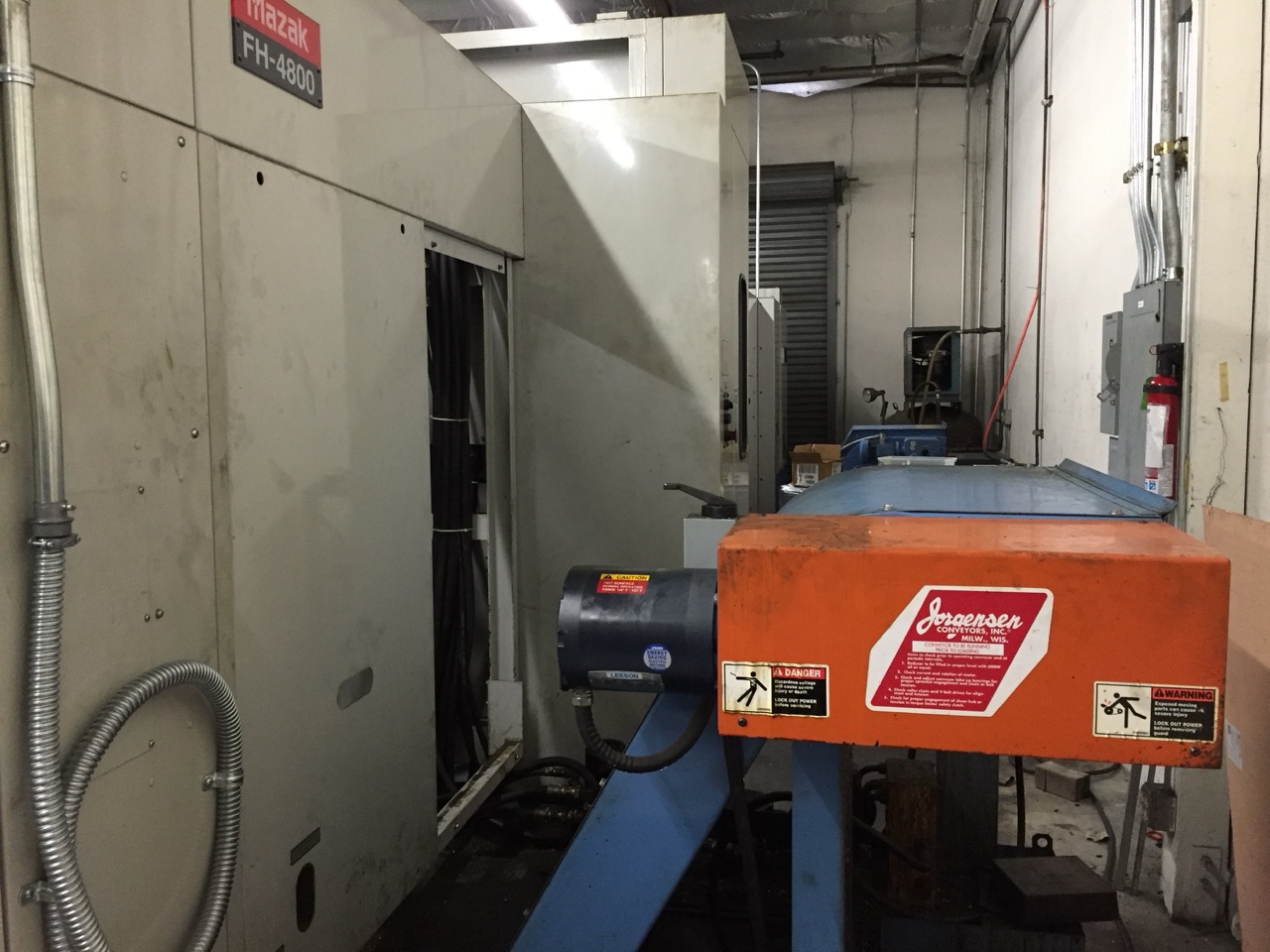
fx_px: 1064
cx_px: 635
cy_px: 476
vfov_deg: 48.2
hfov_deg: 61.7
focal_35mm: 29
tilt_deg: -4.4
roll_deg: -0.1
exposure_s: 1/20
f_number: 2.2
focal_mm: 4.15
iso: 250
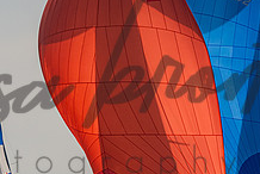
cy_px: 86
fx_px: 4216
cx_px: 193
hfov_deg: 3.5
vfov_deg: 2.4
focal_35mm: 583
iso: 320
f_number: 6.3
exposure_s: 1/6400
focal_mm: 200
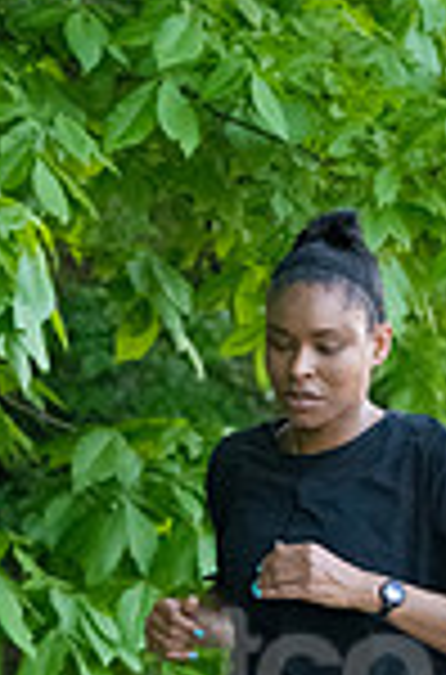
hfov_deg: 2.0
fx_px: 13061
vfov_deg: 3.0
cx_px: 327
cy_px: 729
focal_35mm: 698
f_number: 5.6
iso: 4000
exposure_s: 1/1600
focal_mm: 155
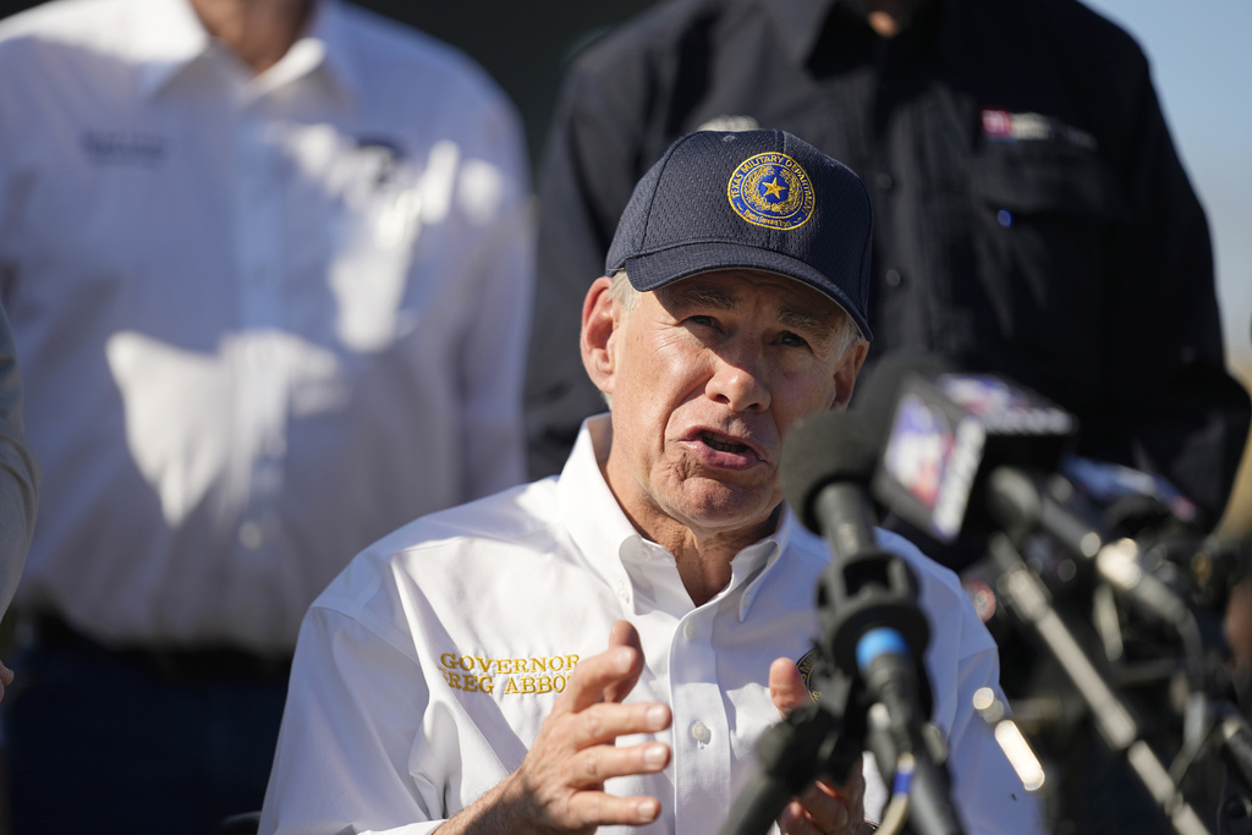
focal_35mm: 200
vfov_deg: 6.9
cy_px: 418
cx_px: 626
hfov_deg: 10.3
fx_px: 6956
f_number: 2.8
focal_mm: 200
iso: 100
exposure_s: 1/2500
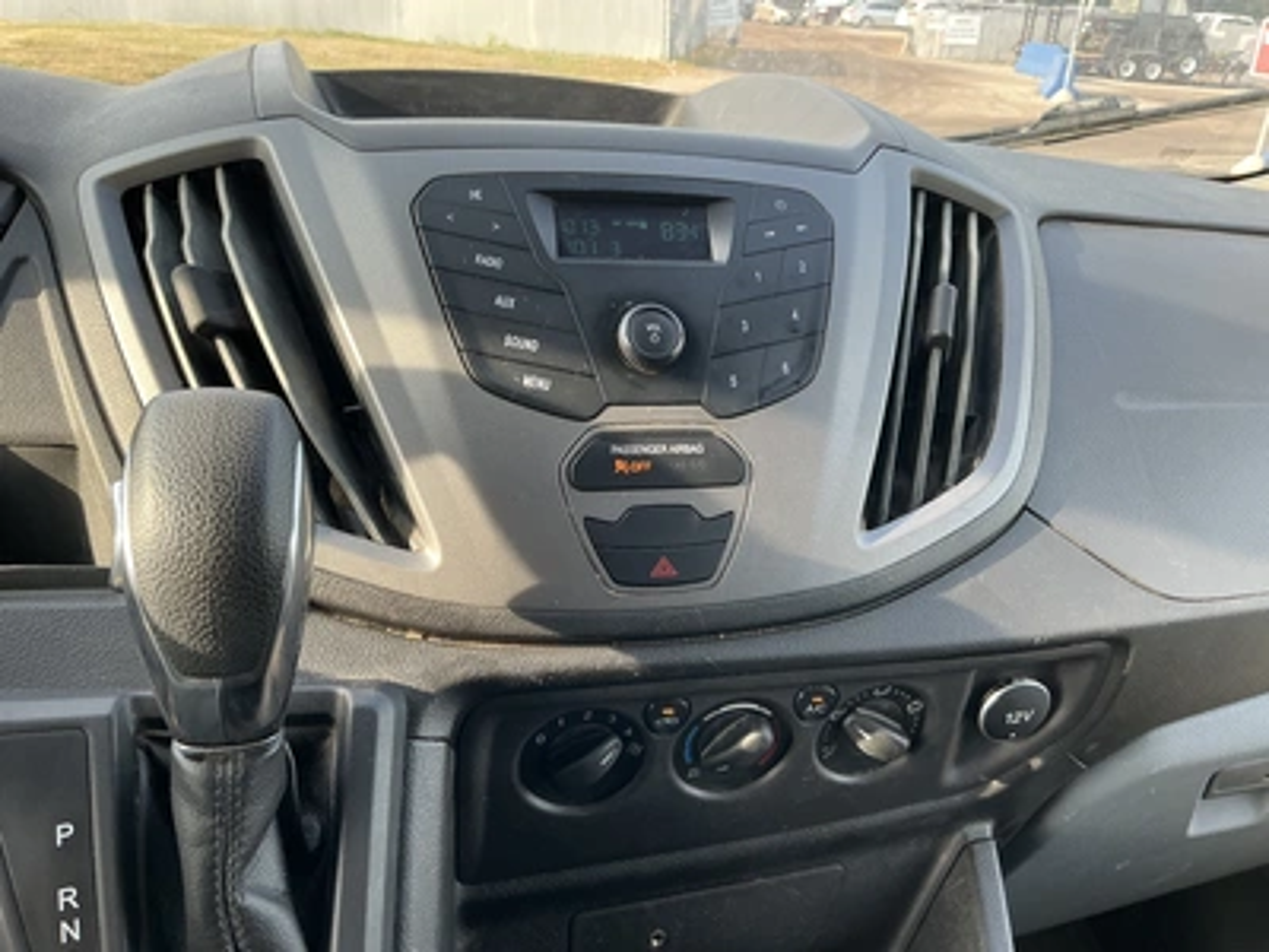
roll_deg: -4.3
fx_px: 1026
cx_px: 634
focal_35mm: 28
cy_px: 476
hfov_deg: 63.4
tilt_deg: -24.8
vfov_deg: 49.7
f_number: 1.8
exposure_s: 1/122
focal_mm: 3
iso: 40
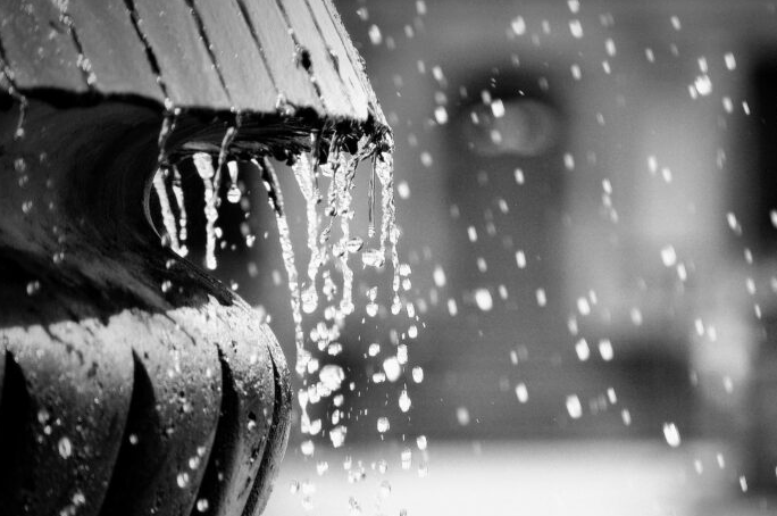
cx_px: 558
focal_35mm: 449
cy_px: 319
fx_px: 9677
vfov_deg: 3.1
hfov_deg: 4.6
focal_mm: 200
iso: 200
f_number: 5.6
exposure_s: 1/500
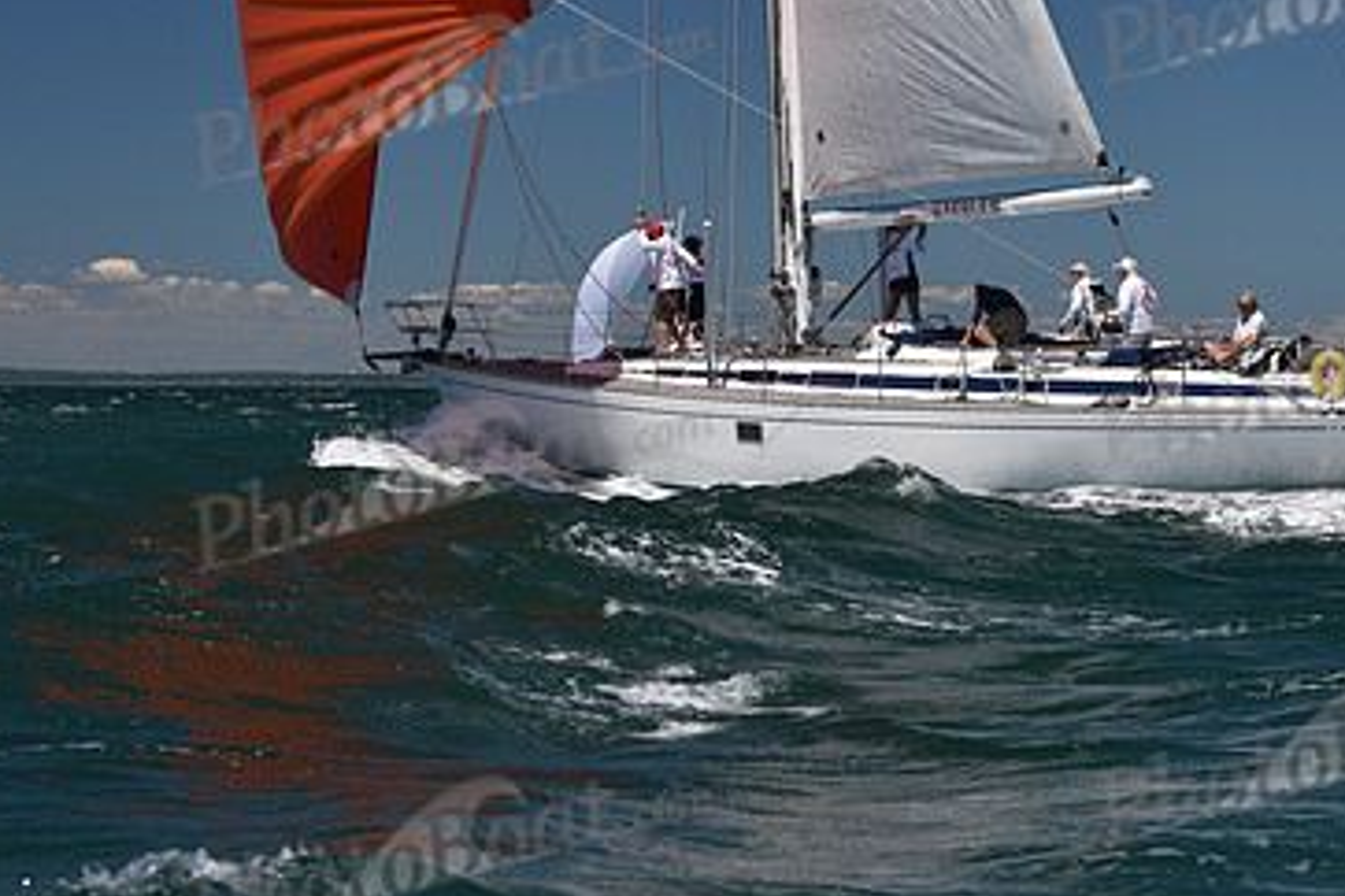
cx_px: 908
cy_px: 231
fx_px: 4184
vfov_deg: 12.2
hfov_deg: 18.2
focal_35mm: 112
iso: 250
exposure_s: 1/800
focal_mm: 70
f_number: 7.1
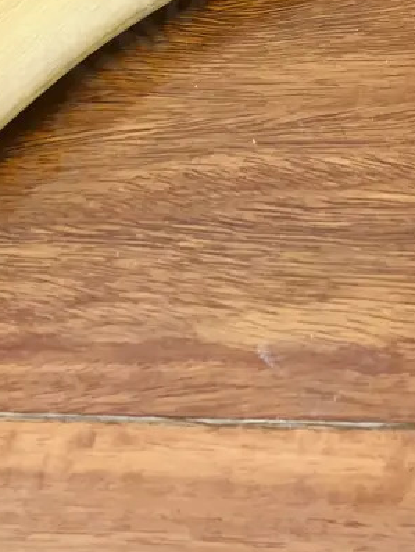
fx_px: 1150
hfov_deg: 20.4
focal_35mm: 72
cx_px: 247
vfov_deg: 24.6
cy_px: -98
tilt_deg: -47.2
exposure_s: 1/50
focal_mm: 3.99
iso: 320
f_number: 1.8
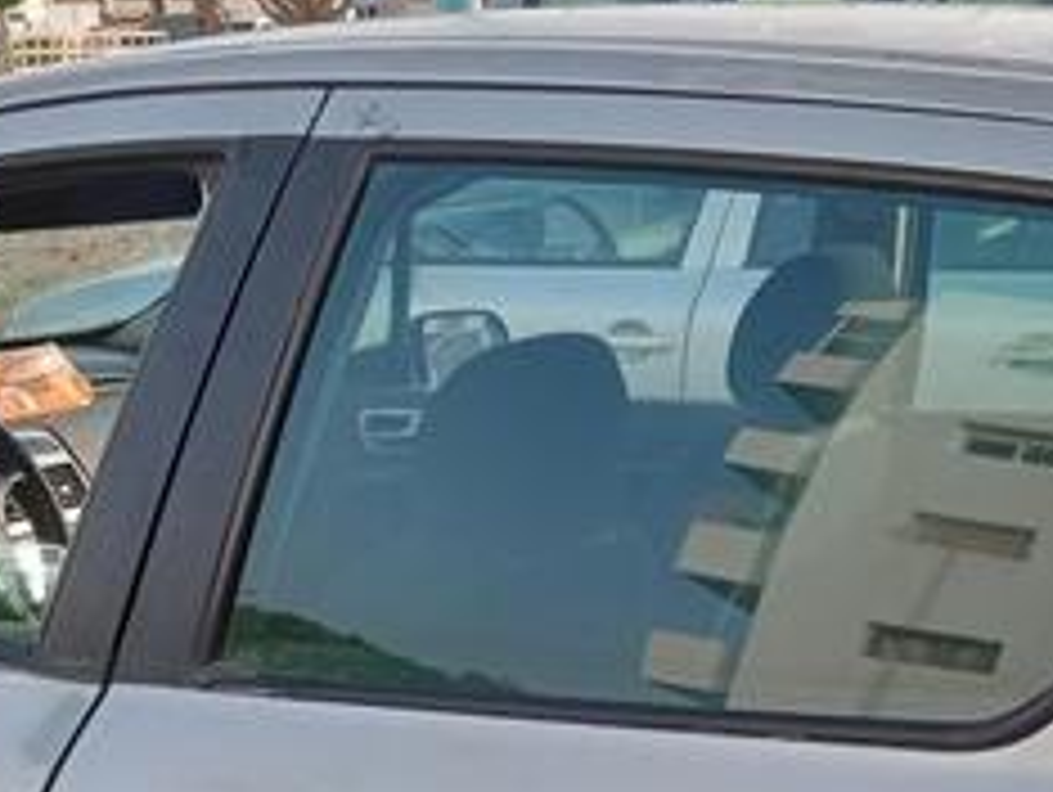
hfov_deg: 25.0
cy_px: 898
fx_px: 2375
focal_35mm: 78
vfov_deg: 18.2
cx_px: 608
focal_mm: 3.98
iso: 100
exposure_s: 1/461
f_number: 1.8
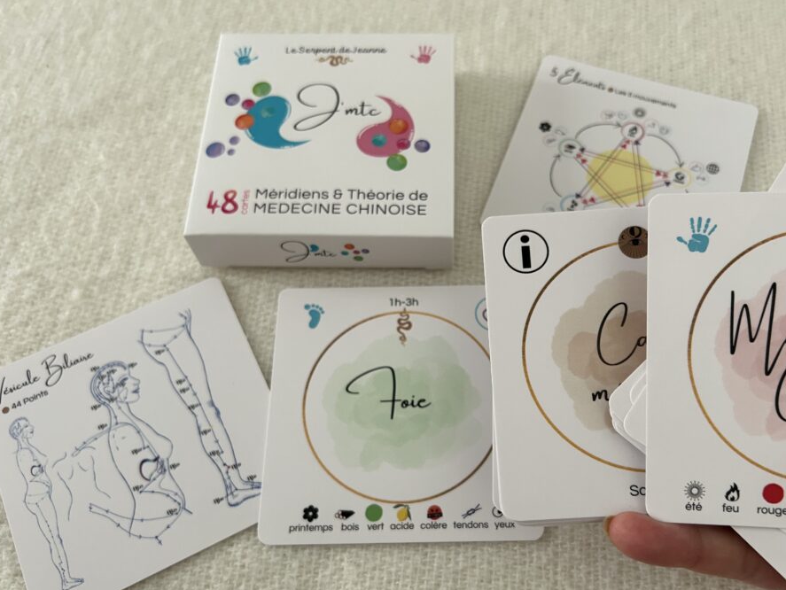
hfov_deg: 59.7
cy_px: 338
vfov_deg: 46.7
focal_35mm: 30
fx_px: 681
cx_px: 447
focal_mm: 5.7
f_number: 1.5
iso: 250
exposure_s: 1/60
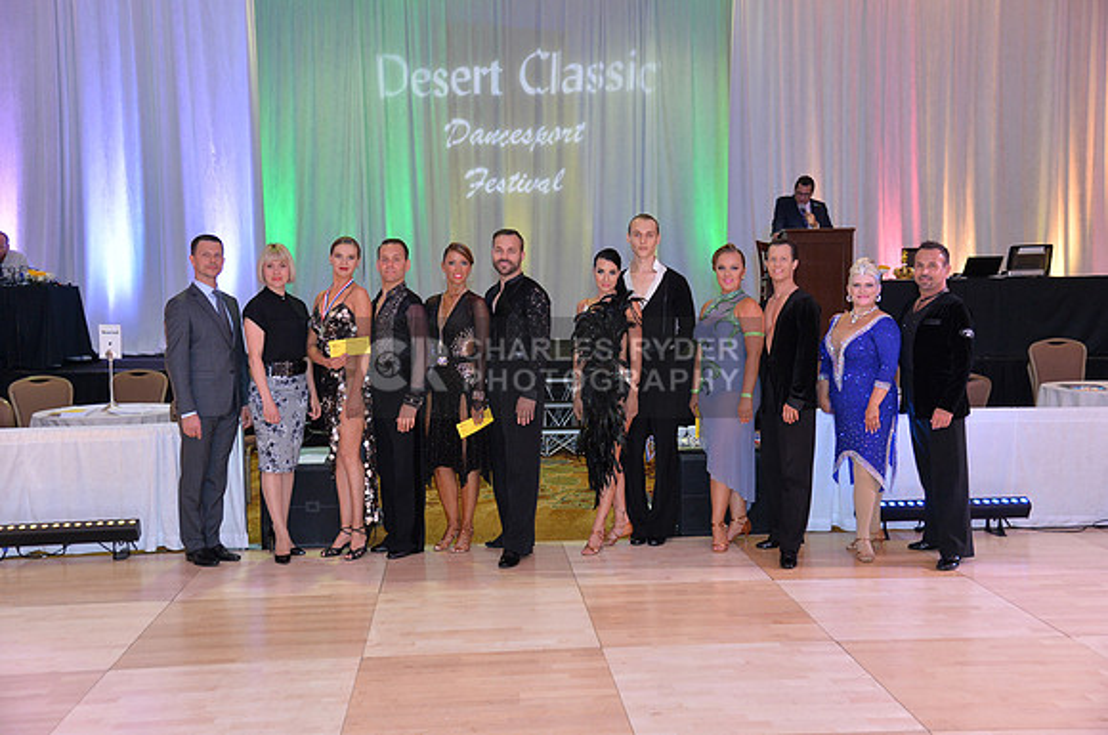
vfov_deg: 35.0
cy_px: 368
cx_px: 554
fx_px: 1168
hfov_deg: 50.8
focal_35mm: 38
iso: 2000
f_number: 4.5
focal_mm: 38
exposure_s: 1/250
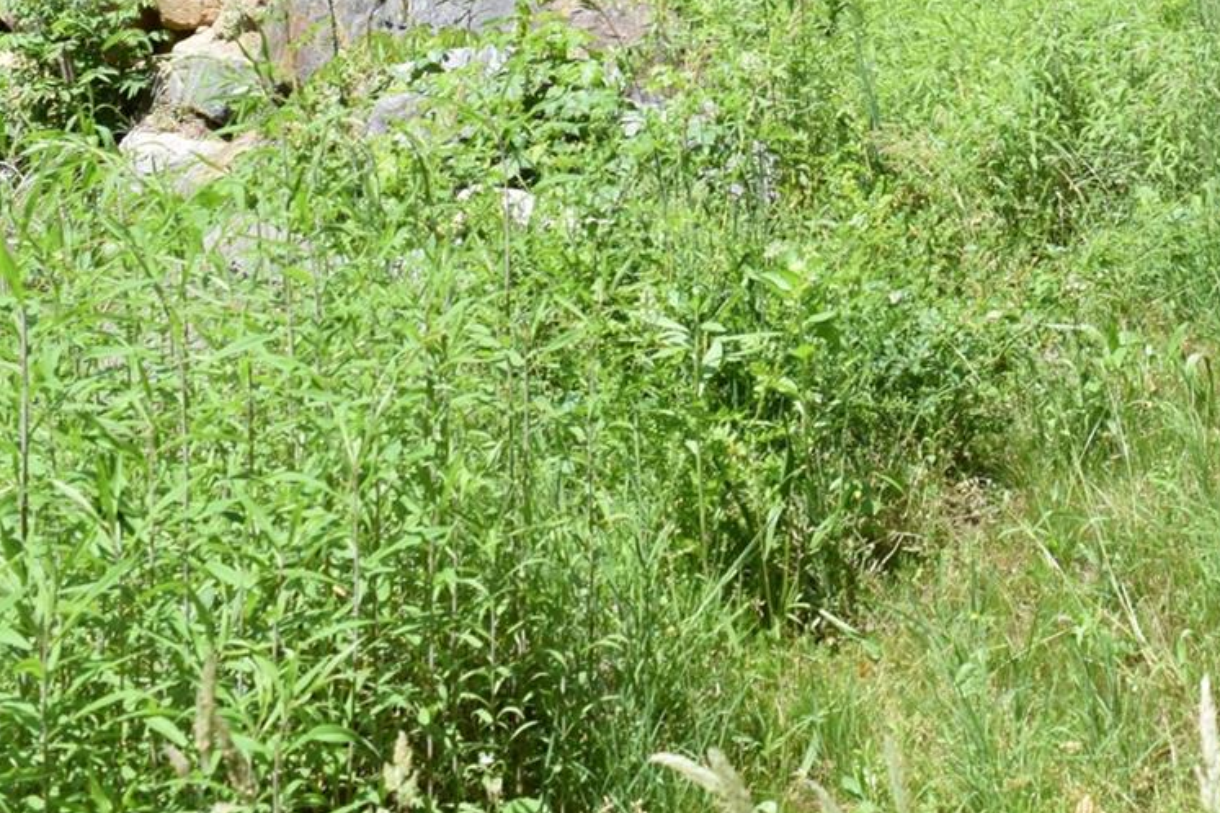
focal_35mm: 74
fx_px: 2508
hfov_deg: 26.3
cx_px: 1137
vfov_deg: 17.2
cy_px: -287
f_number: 8
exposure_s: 1/250
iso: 200
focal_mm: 18
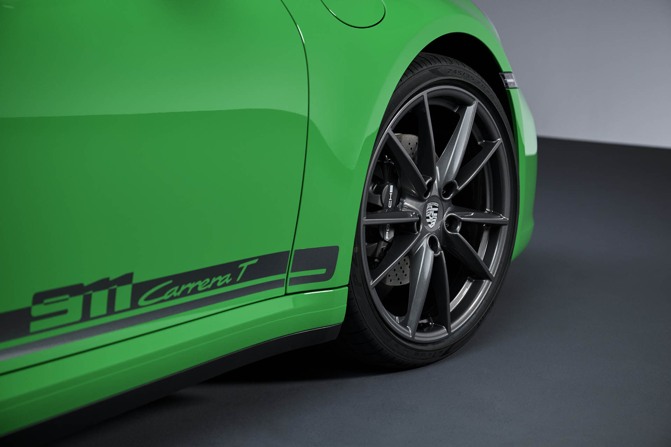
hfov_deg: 29.7
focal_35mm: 68
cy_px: 224
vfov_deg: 20.0
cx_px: 336
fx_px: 1267
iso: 800
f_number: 4.8
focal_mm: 68
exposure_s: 1/20
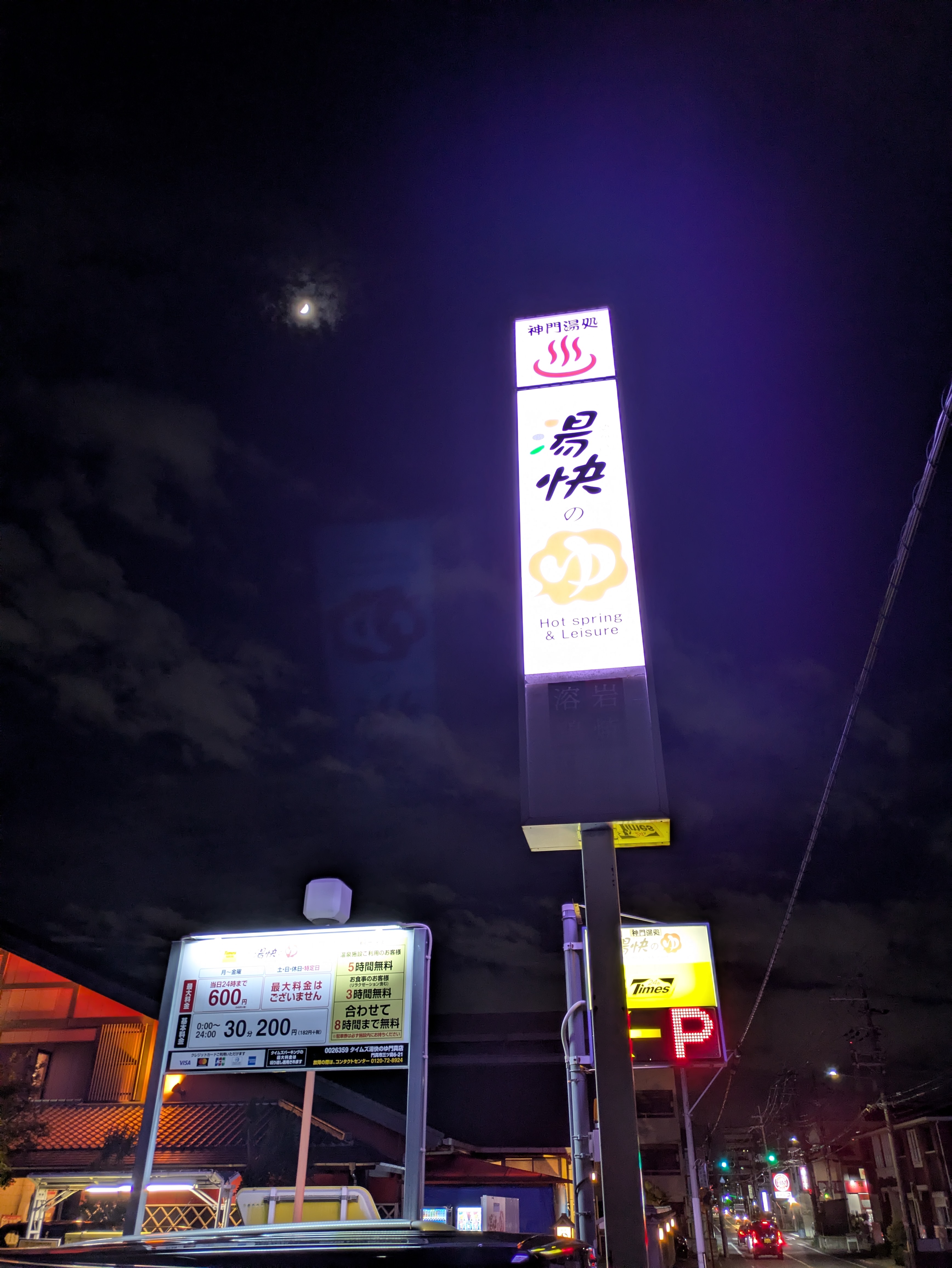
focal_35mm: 25
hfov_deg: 54.9
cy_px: 634
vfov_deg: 69.4
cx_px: 476
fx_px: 916
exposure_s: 1/30
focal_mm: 5.43
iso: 125
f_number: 1.89
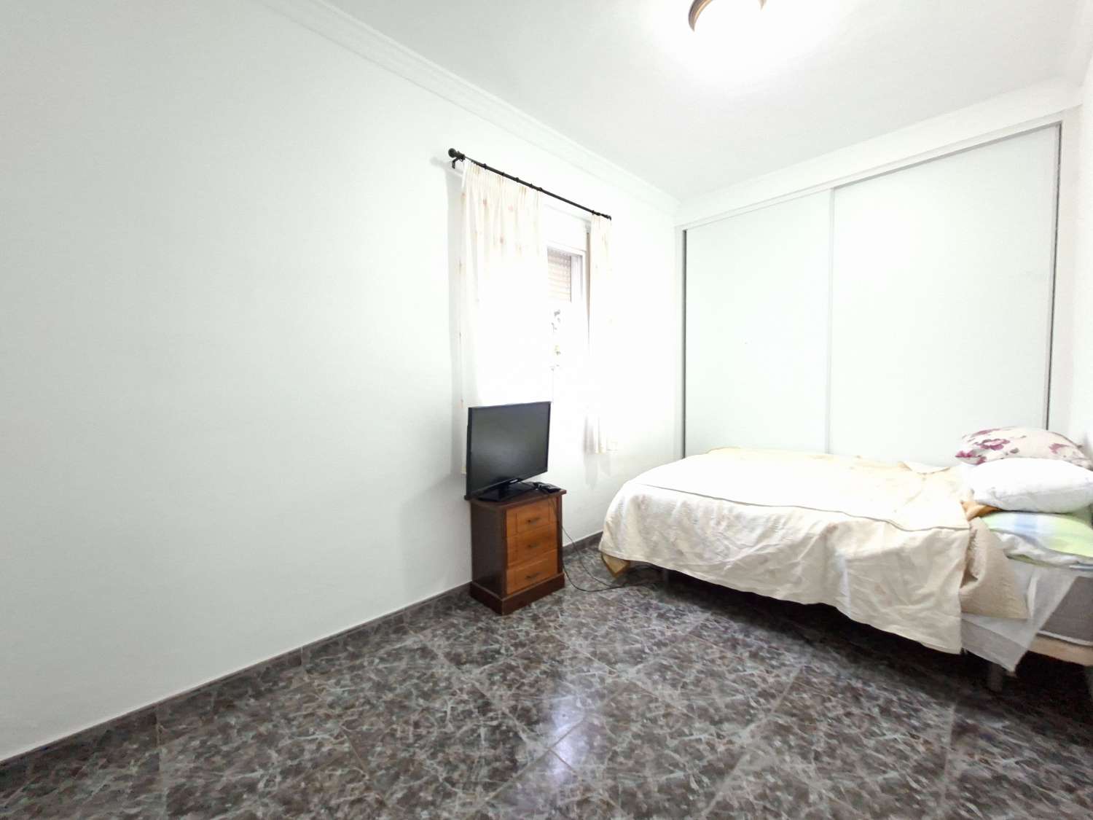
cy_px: 410
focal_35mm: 13
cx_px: 546
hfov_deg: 106.2
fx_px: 410
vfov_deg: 89.9
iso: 640
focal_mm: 1.74
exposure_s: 1/15
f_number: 2.2
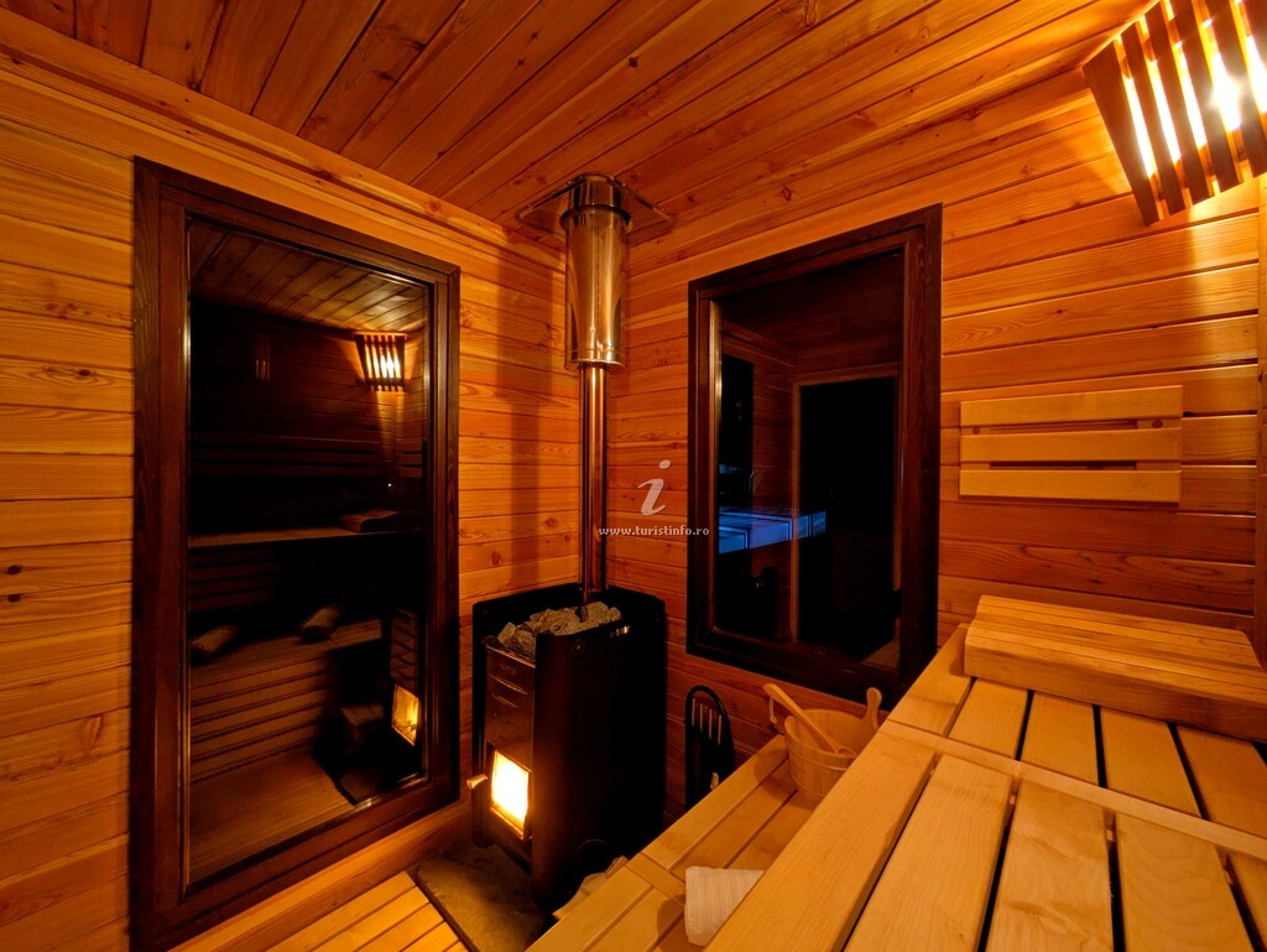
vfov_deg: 85.7
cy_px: 476
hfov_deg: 102.0
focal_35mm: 14
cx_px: 634
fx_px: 513
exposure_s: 1/5.02
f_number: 2.2
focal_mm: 1.83
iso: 145
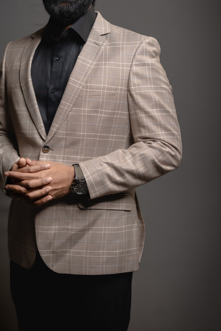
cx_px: 79
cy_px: 124
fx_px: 654
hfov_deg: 19.1
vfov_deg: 28.3
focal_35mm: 71
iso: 40
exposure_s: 1/200
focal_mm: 50
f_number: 3.5
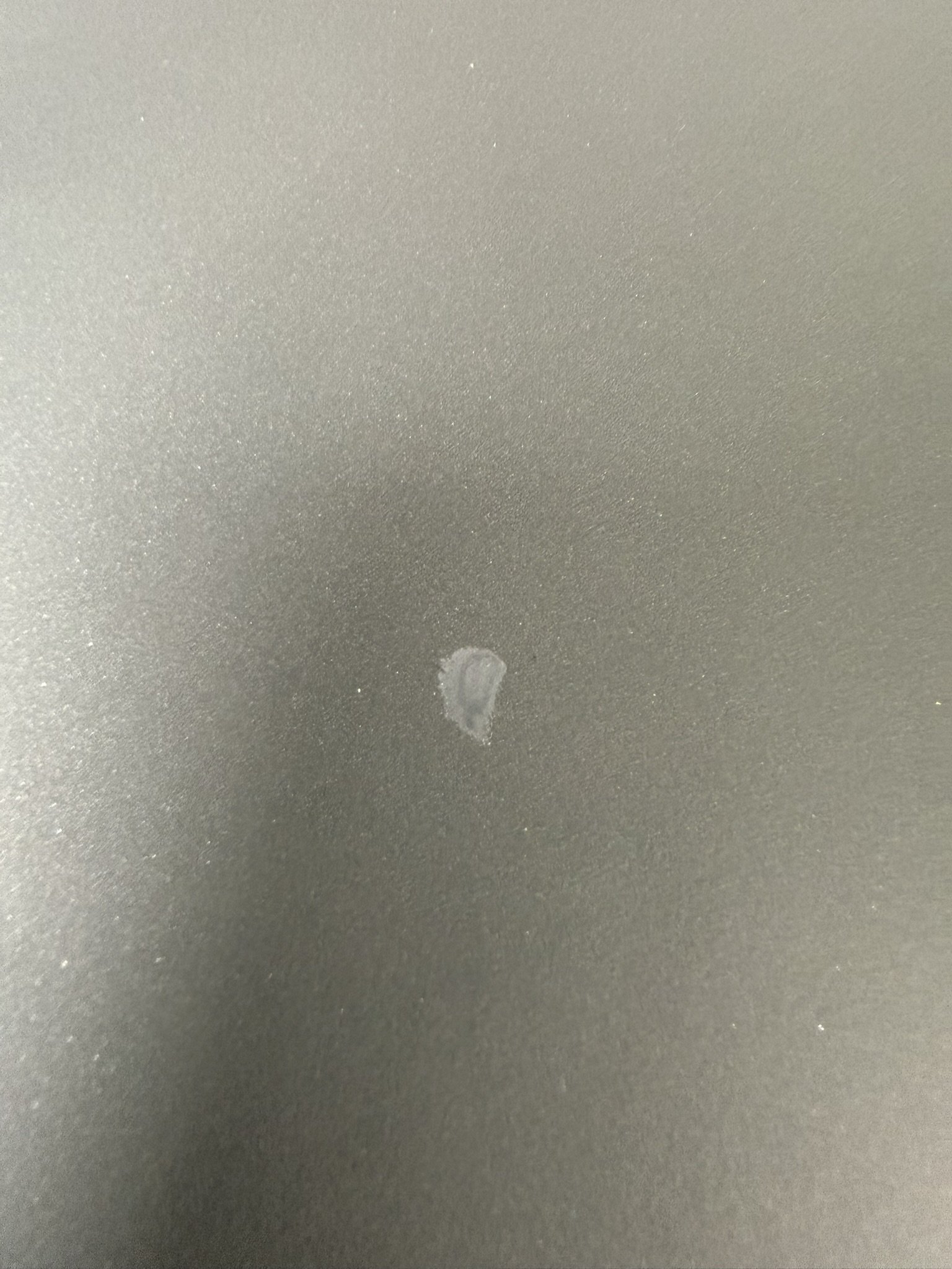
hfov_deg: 56.8
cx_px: 476
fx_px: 880
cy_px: 634
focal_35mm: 24
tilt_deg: -73.1
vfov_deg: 71.6
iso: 640
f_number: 2.2
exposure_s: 1/60
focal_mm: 2.22
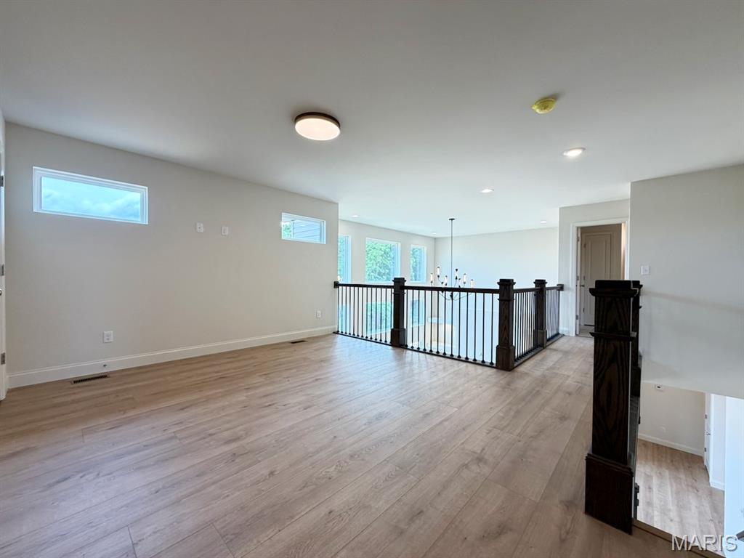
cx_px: 372
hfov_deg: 102.1
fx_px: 301
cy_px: 279
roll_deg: -0.2
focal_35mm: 14
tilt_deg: -0.5
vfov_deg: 85.7
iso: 160
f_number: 2.2
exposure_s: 1/120
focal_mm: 2.22
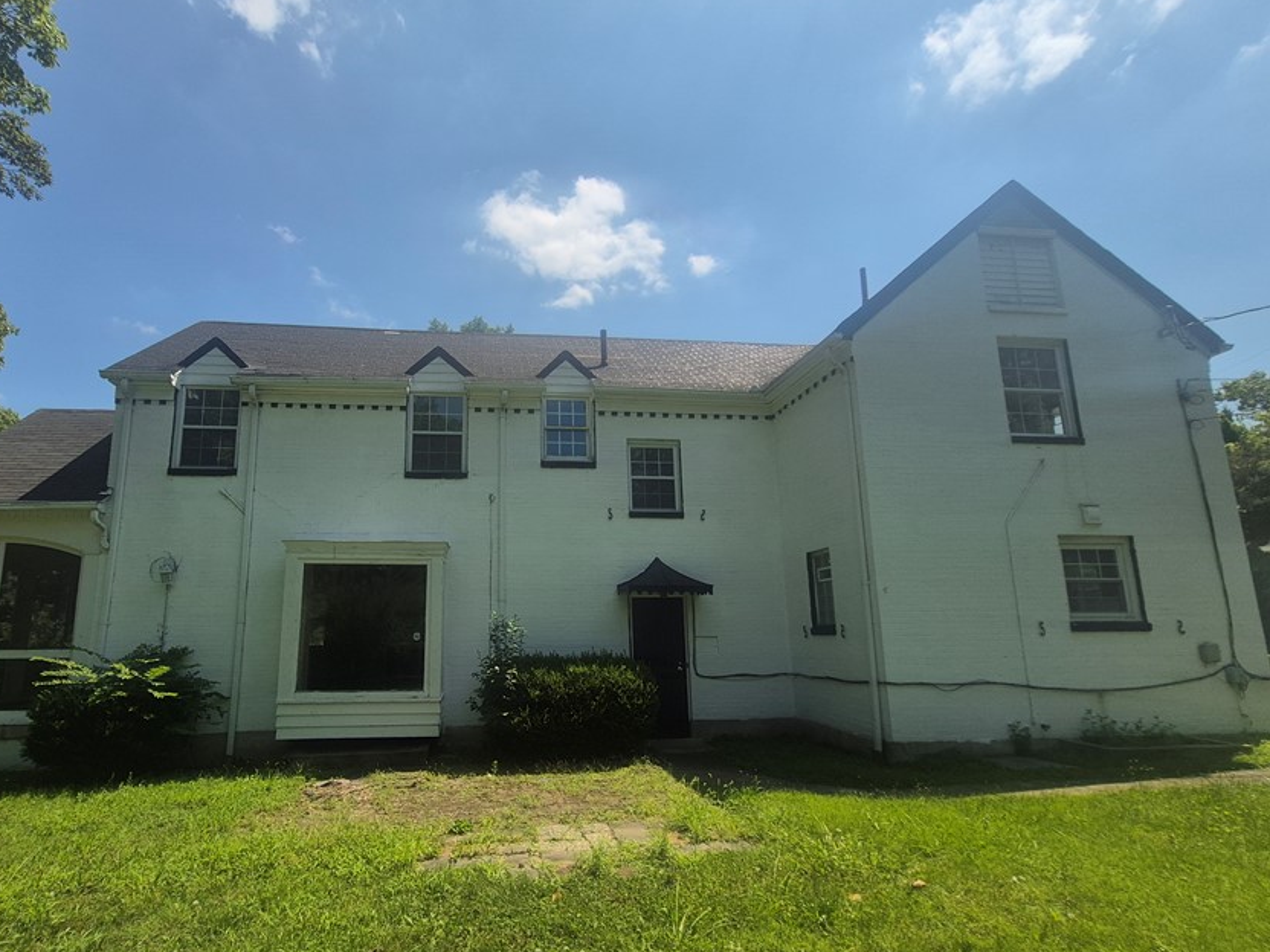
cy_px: 522
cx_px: 540
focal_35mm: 16
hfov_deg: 93.8
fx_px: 587
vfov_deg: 77.9
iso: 50
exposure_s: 1/2776
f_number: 2.2
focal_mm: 1.74
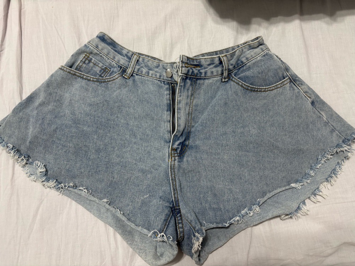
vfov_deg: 53.1
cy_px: 133
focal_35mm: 26
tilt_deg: -76.3
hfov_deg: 67.3
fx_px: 267
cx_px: 178
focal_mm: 5.96
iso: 100
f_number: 1.6
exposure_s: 1/50
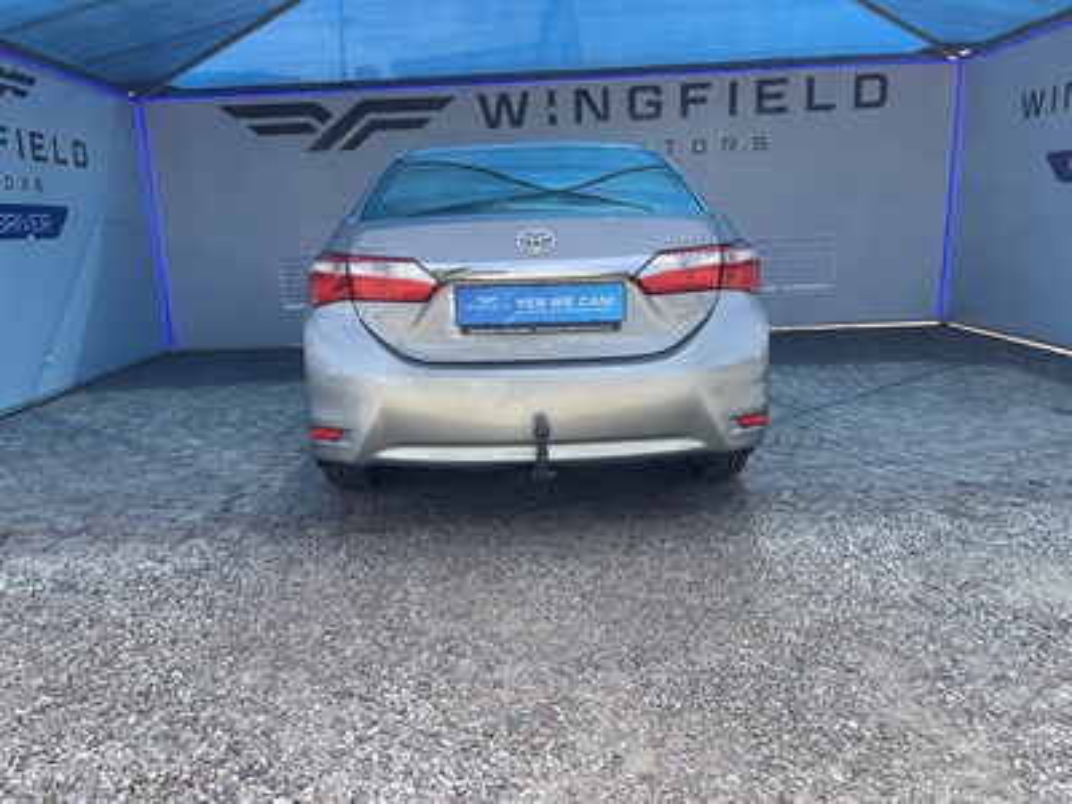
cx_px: 536
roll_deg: +1.8
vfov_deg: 54.9
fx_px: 774
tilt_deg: -13.5
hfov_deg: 69.4
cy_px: 402
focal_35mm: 25
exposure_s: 1/978
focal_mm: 5.1
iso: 32
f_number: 1.6
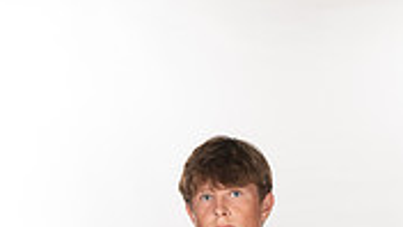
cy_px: 514
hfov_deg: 12.1
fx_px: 1891
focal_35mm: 177
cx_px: 330
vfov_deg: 6.6
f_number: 7.1
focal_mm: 66
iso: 800
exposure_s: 1/320
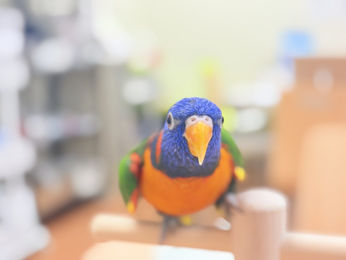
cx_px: 173
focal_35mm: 52
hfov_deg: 36.8
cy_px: 130
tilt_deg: -9.8
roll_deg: +1.6
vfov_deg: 28.0
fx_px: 520
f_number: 1.6
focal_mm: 5.96
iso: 50
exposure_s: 1/78
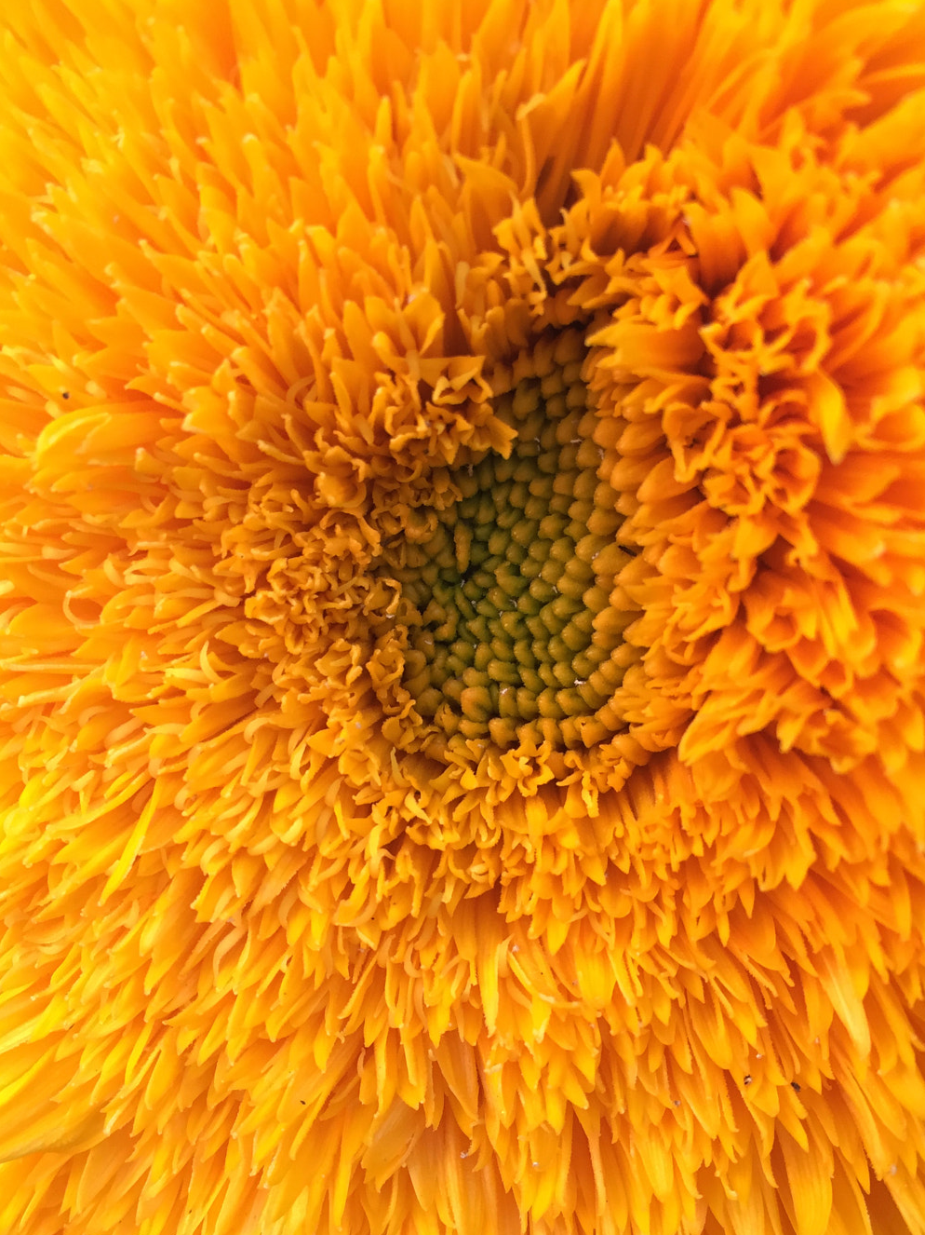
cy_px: 636
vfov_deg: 52.6
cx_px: 504
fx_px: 1247
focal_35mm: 35
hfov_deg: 40.6
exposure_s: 1/33
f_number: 2.2
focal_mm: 4.15
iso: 40
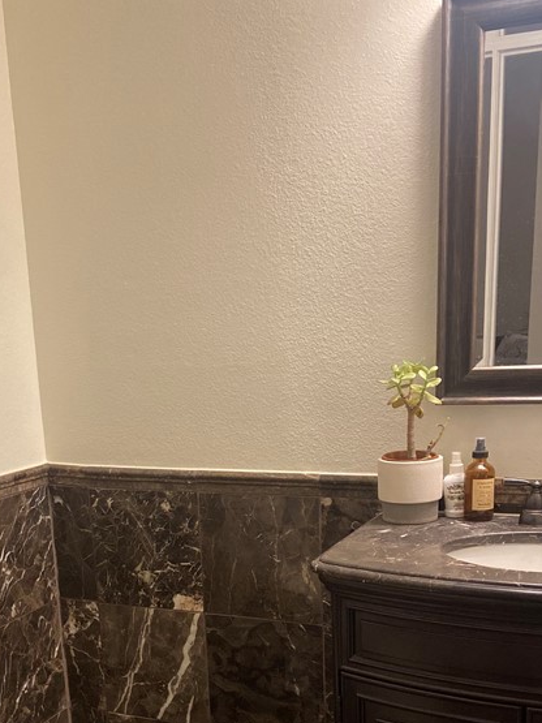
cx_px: 194
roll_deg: +3.3
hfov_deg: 30.1
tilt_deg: -14.6
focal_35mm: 48
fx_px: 1002
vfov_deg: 38.1
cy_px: 584
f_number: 1.8
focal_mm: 4.25
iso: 250
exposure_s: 1/60
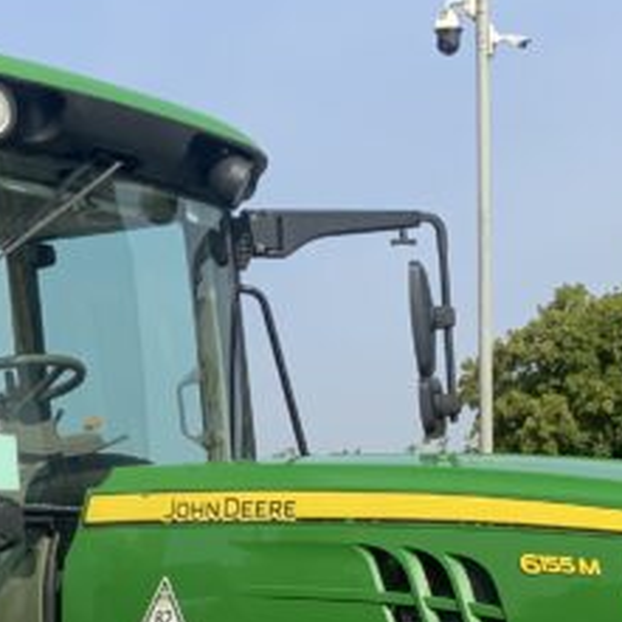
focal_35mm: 119
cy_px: 822
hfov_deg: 14.6
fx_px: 2419
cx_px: 386
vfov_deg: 14.0
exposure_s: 1/1675
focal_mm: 3
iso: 16
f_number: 1.8
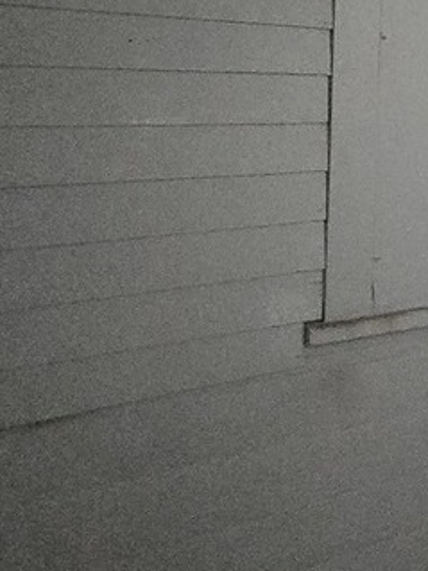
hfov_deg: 23.5
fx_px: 726
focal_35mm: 44
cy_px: 86
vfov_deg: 40.5
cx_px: 697
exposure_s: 1/60
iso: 1600
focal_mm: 2.2
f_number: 2.2
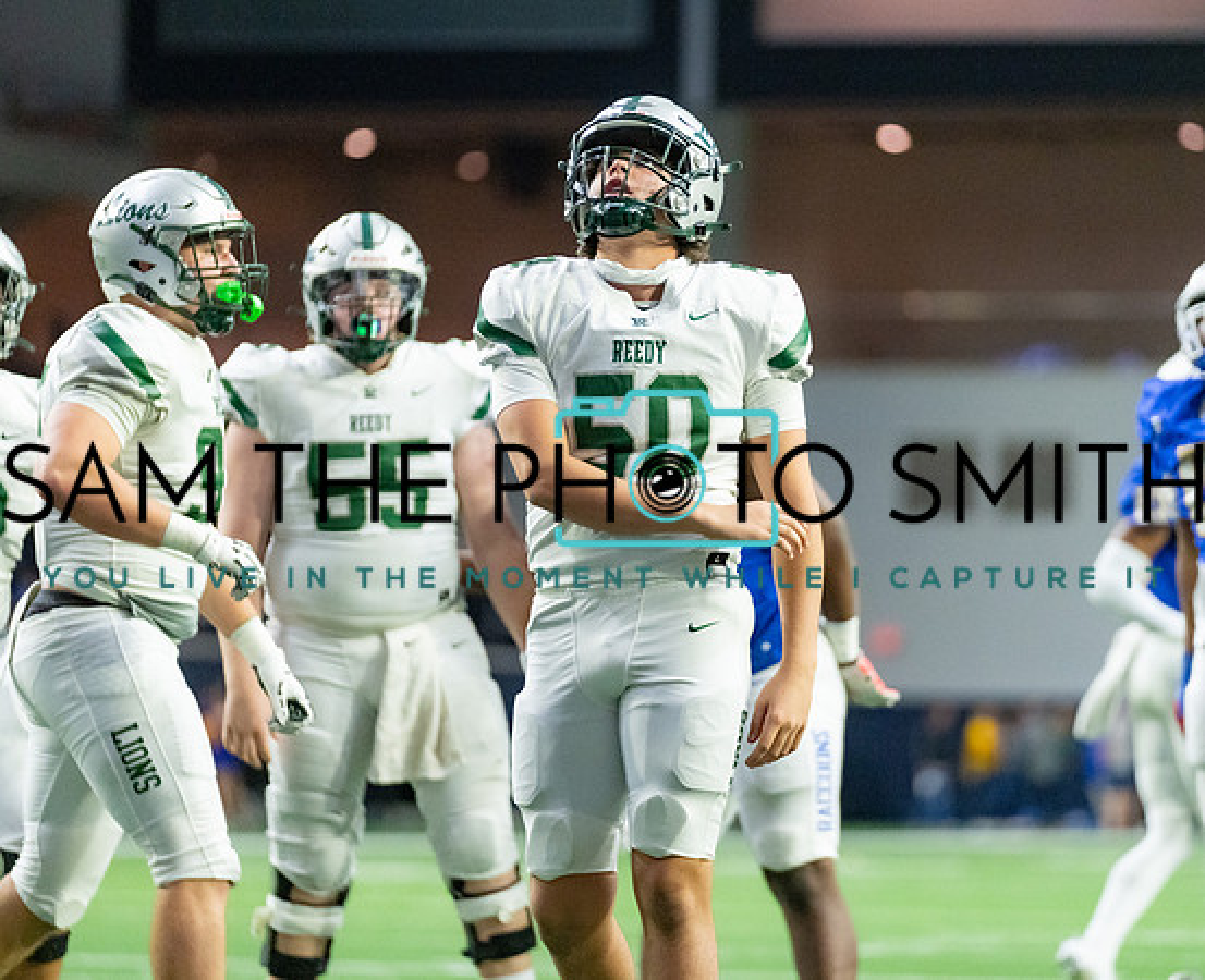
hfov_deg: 8.0
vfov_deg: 6.5
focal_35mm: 239
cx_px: 643
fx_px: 8598
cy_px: 441
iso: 4000
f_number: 2.8
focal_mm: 181
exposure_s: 1/800
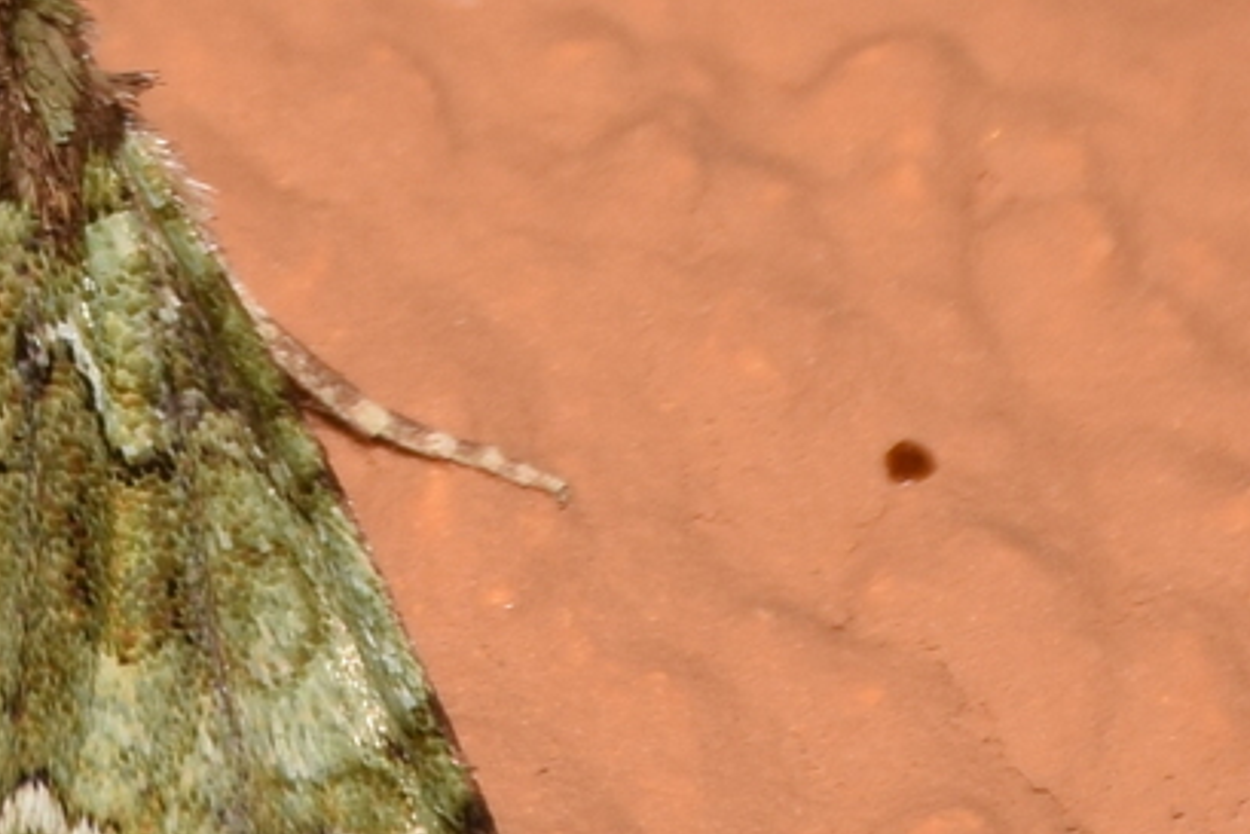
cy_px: 559
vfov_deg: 2.8
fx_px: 17123
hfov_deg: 4.2
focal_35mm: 493
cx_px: -128
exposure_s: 1/160
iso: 100
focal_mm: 140
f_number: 13
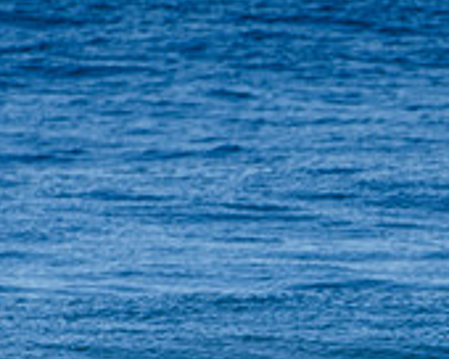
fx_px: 31880
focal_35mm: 2399
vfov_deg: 0.6
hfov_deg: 0.8
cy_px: 490
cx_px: 423
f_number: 5.6
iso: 220
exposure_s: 1/2000
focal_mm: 500
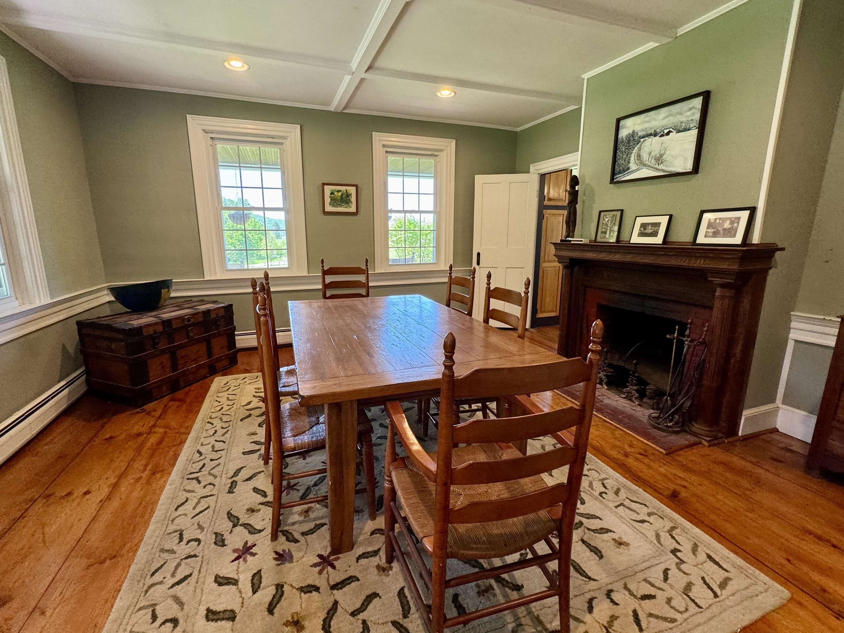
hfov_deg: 98.1
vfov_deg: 81.7
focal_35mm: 15
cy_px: 302
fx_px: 366
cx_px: 409
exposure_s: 1/99
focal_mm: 2.22
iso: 200
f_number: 2.2
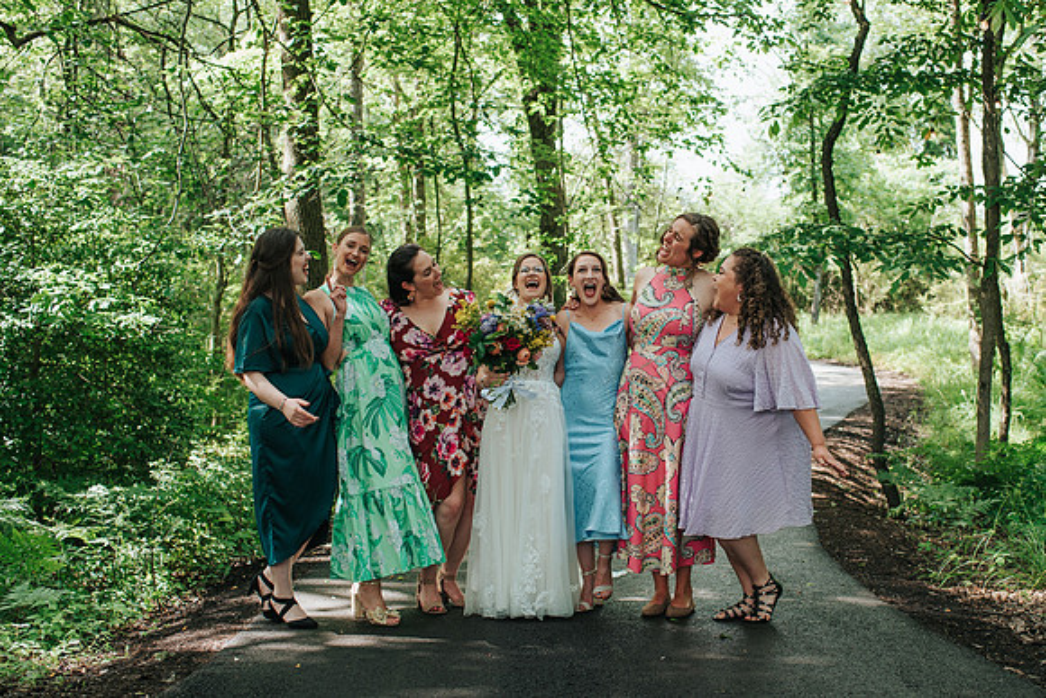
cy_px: 380
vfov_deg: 29.6
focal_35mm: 45
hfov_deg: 43.1
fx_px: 1319
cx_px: 615
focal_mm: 35
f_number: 3.2
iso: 200
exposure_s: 1/250
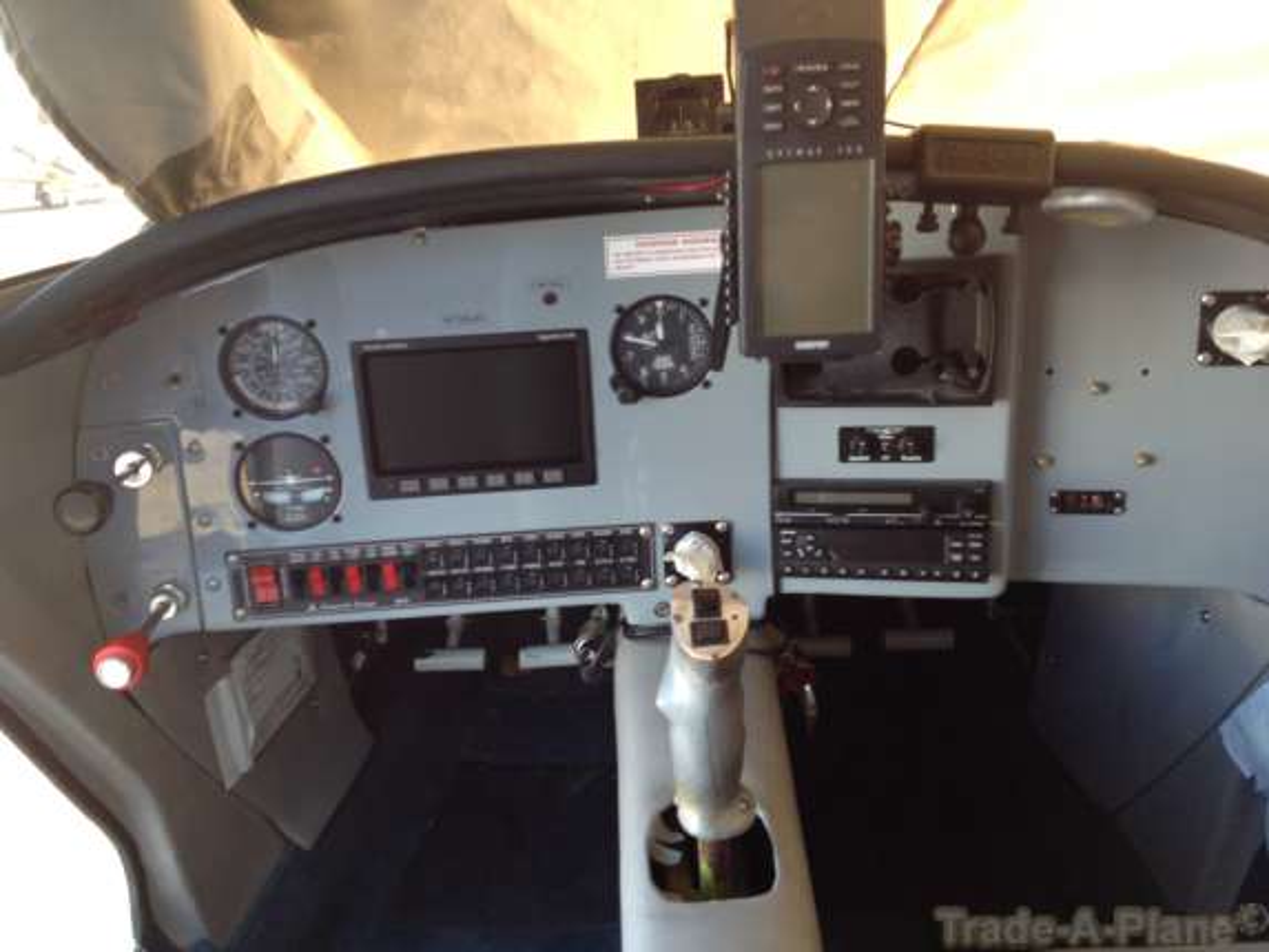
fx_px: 1283
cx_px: 634
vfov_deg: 40.7
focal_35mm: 35
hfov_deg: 52.6
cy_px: 476
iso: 64
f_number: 2.4
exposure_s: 1/60
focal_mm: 4.28
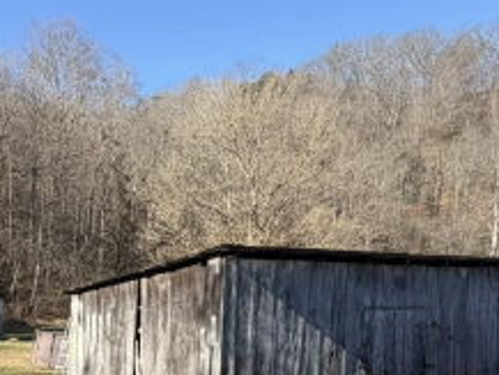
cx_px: -77
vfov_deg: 31.4
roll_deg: +1.8
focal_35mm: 43
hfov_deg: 35.8
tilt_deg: -5.1
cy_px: 366
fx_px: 620
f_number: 2.2
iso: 50
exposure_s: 1/502
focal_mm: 2.22
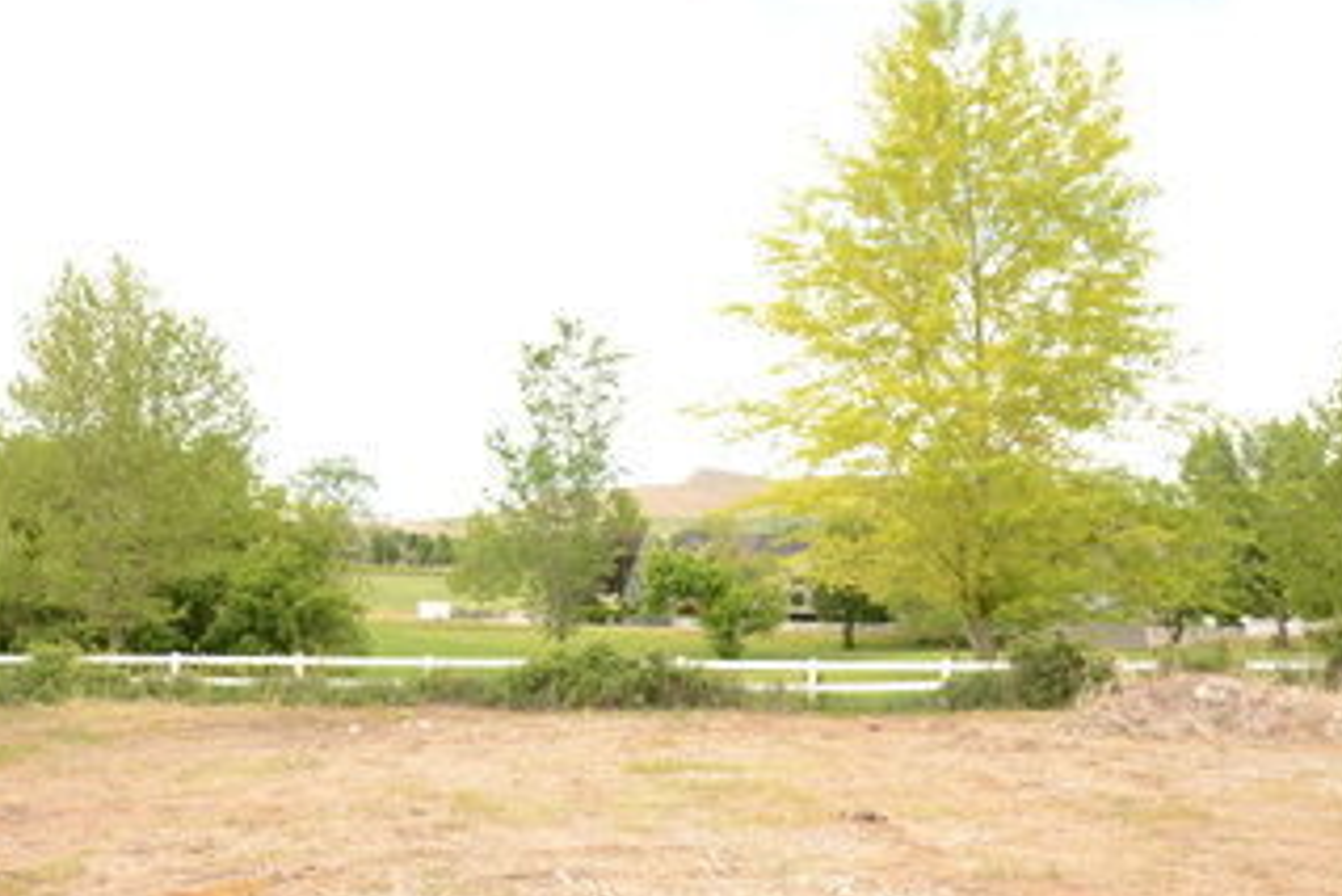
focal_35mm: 54
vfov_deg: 25.1
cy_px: 492
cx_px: 484
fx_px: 2014
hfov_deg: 36.6
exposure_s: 1/400
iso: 250
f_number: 3.5
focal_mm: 18
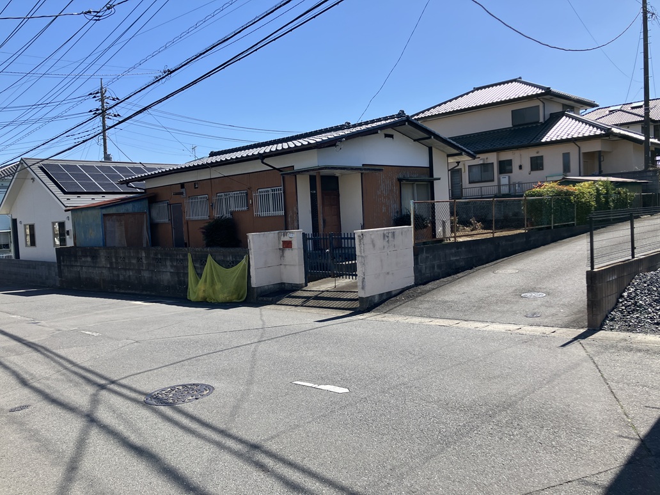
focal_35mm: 28
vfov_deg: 49.7
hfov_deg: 63.4
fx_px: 534
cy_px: 248
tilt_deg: -2.4
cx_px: 330
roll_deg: +3.2
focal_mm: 3.99
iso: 32
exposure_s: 1/1736
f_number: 1.8
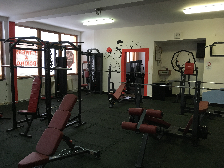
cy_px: 84
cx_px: 112
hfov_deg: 61.7
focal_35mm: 29
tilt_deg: -6.2
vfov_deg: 48.2
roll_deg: -1.1
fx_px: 188
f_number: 2.2
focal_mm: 4.15
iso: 125
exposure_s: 1/33
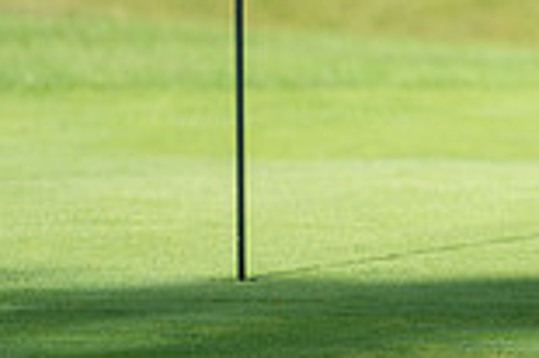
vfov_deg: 1.2
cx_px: 998
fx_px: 16781
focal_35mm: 1122
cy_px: -287
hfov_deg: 1.8
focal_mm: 300
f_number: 5.6
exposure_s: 1/1250
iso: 250
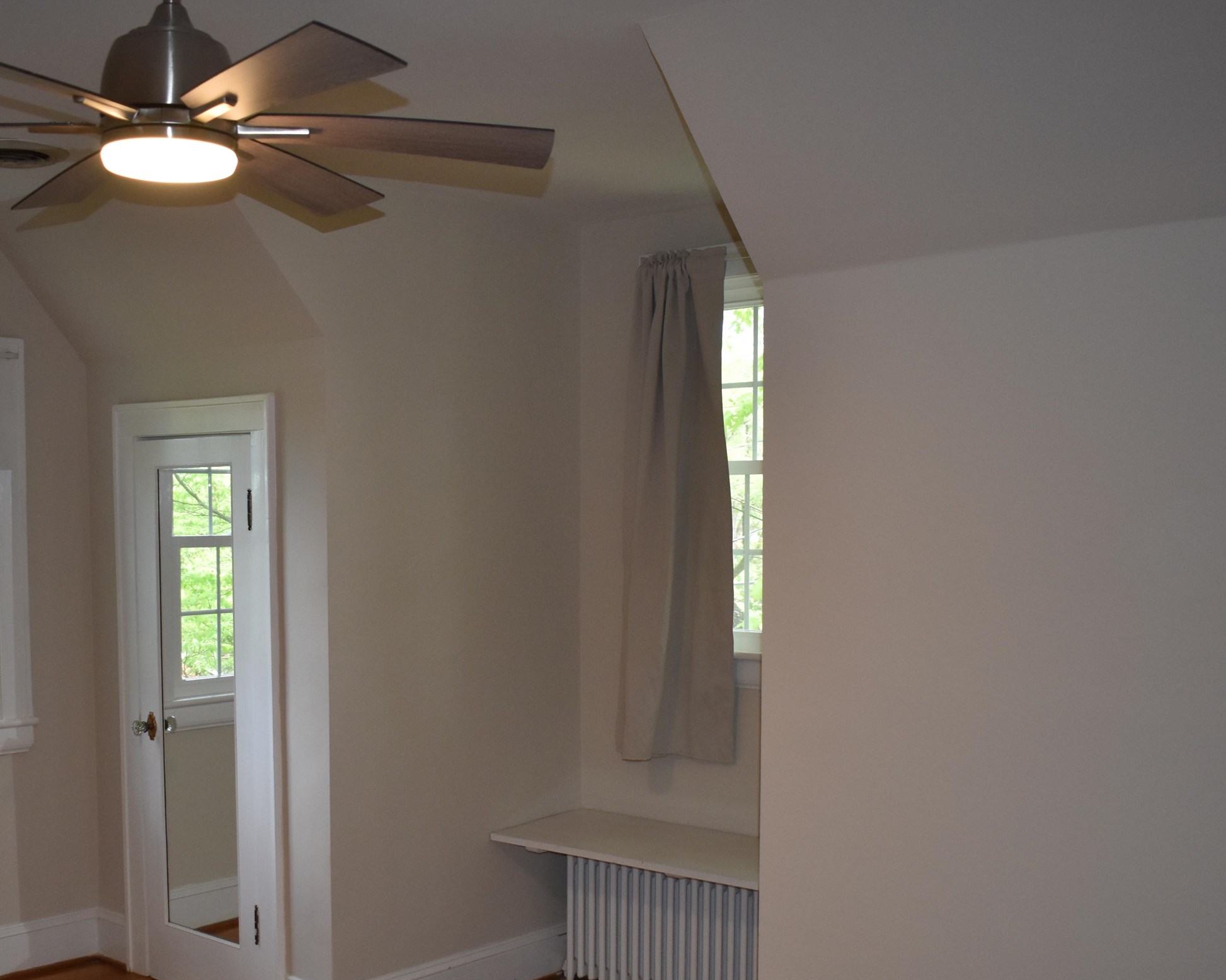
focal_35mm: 40
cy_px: 604
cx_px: 474
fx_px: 1451
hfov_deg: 45.5
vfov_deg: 37.2
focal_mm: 18
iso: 800
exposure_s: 1/200
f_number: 4.5
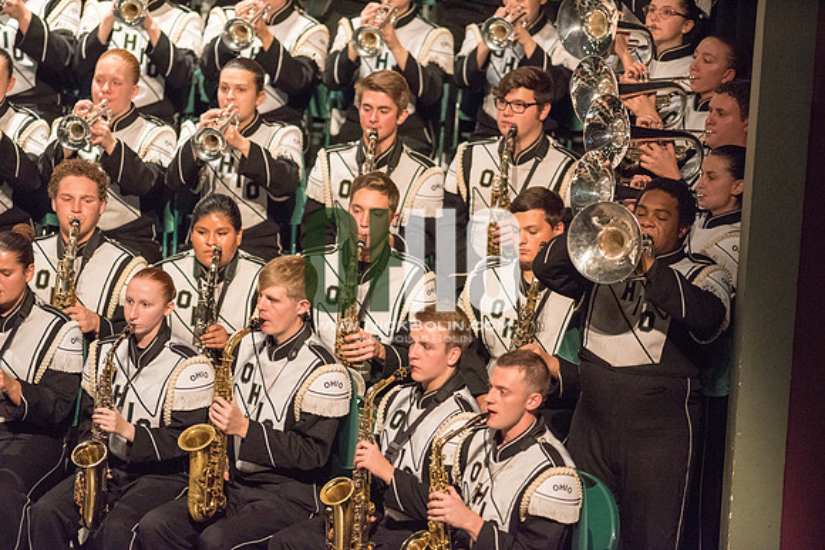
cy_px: 275
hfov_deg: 6.9
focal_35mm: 300
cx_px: 412
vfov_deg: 4.6
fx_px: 6876
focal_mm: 300
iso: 4000
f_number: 2.8
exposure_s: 1/500
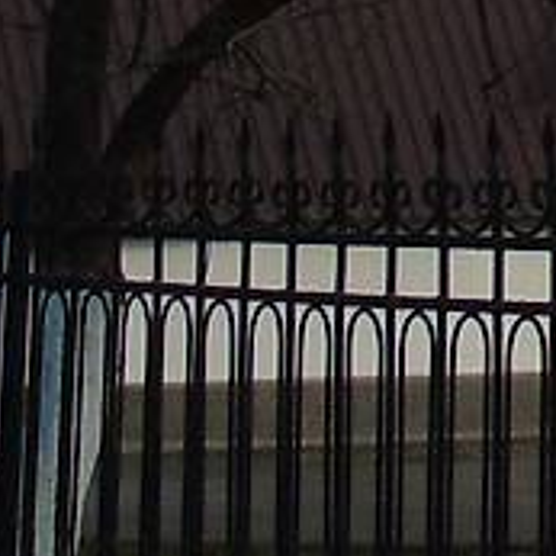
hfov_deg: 8.0
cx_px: 1186
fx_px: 3780
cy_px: -826
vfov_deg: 7.8
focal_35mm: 208
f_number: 3.8
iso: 80
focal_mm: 6.1
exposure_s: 1/400
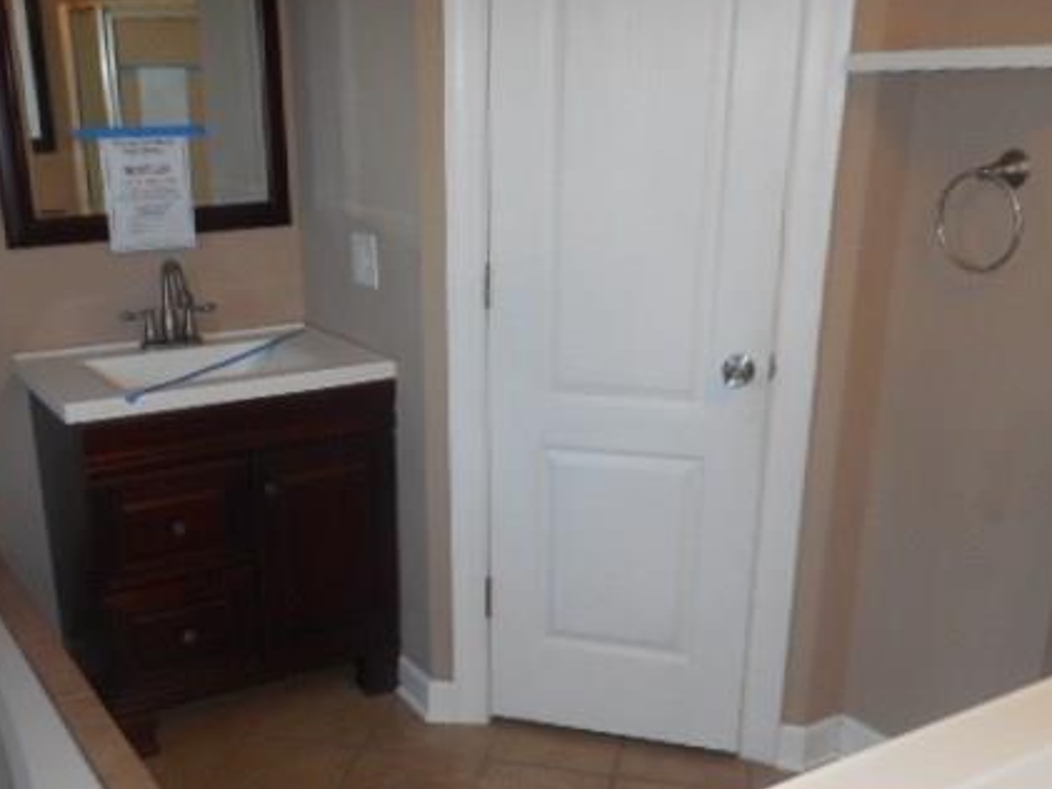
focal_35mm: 38
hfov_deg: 48.7
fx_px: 1155
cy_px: 569
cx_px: 425
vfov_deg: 37.0
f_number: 3.7
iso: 200
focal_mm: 4.5
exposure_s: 1/25
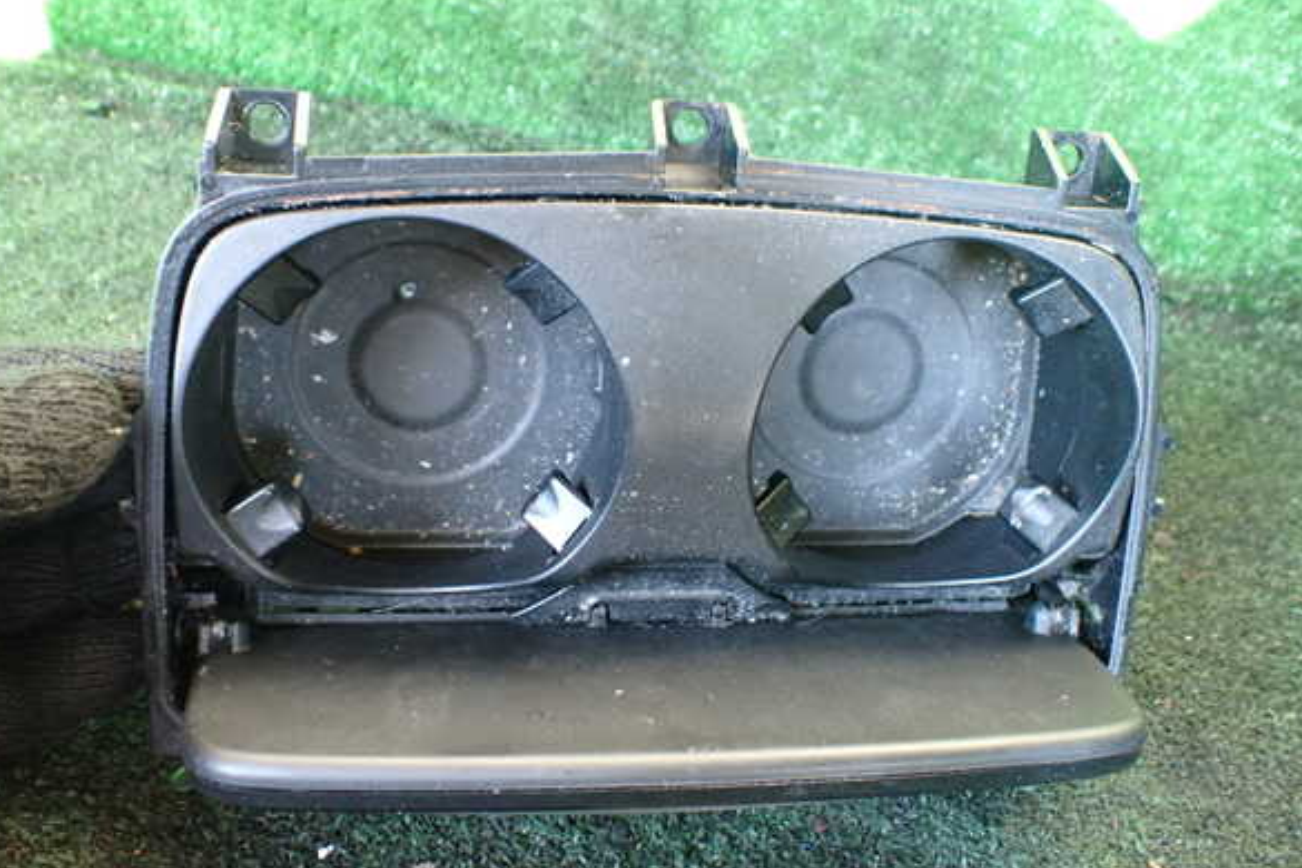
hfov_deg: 58.7
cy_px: 443
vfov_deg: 41.1
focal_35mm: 32
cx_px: 639
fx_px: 1157
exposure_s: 1/100
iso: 800
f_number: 2.3
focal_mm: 5.4
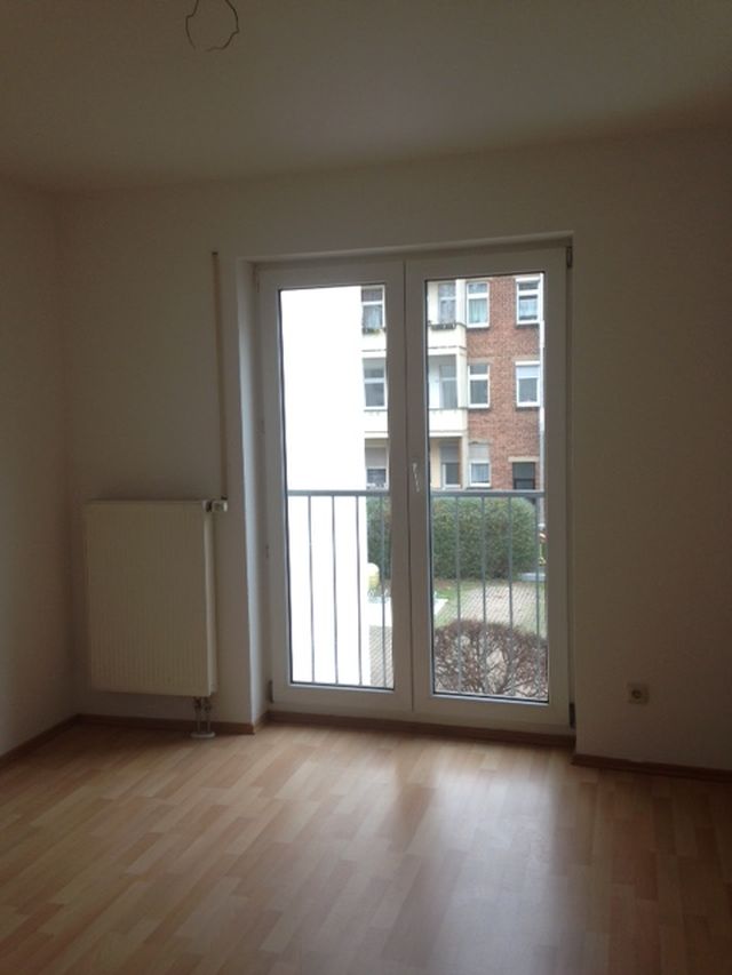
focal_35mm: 33
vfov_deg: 55.3
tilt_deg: -3.9
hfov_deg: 43.0
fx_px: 930
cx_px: 366
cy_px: 488
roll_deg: +1.1
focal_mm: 4.12
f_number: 2.4
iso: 50
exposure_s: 1/30
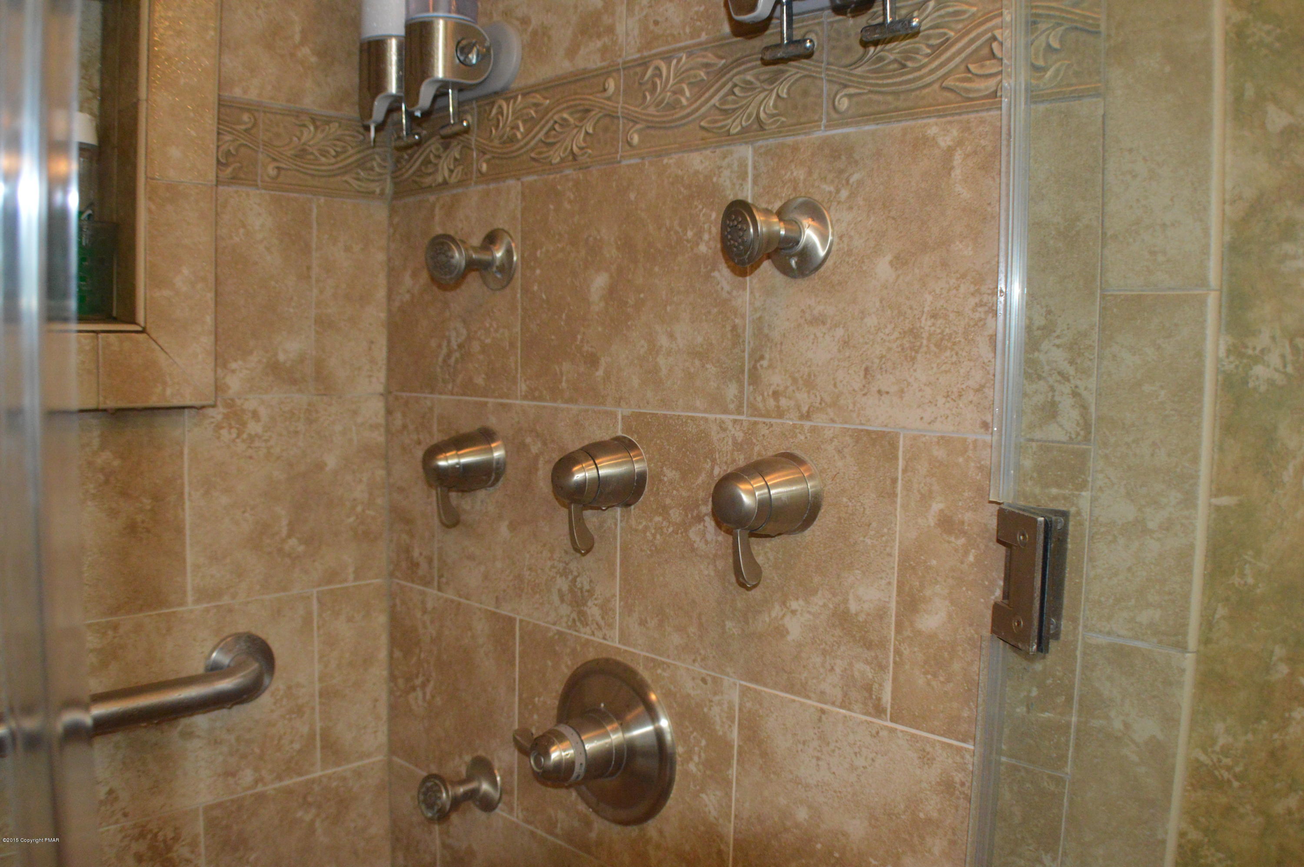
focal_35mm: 39
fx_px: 1411
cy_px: 434
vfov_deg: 34.1
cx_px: 652
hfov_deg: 49.6
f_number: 4.2
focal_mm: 26
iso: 2200
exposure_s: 1/60
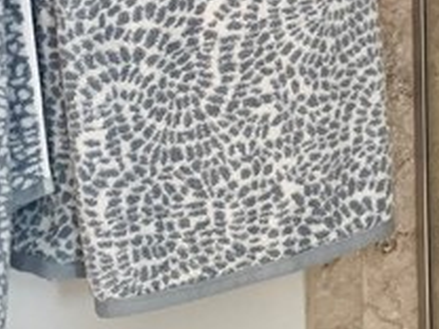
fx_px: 1623
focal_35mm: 128
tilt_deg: -2.0
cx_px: 739
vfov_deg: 11.0
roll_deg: +0.8
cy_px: -209
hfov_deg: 14.0
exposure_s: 1/60
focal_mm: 4.25
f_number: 1.8
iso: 160
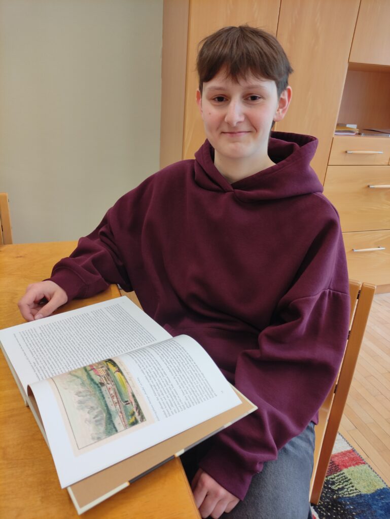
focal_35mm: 25
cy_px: 260
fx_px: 375
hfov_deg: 54.9
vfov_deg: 69.4
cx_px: 195
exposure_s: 1/33
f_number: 1.89
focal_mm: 5.43
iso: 249
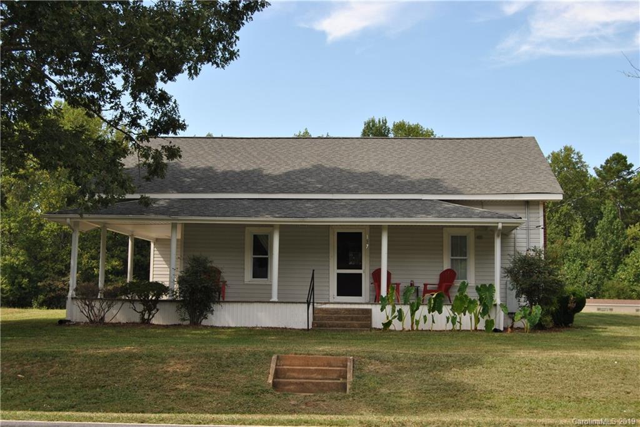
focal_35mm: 46
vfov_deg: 29.0
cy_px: 214
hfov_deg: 42.3
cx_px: 320
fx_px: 827
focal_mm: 31
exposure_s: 1/200
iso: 100
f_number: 7.1
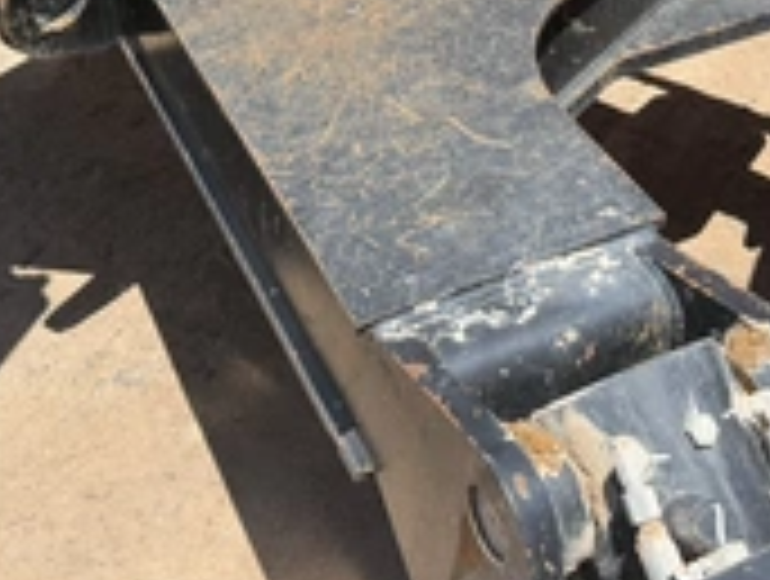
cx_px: 437
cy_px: -9
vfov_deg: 24.9
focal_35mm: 56
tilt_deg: -35.6
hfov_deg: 34.2
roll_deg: -1.7
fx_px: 1248
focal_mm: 6.76
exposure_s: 1/3584
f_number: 1.78
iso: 100
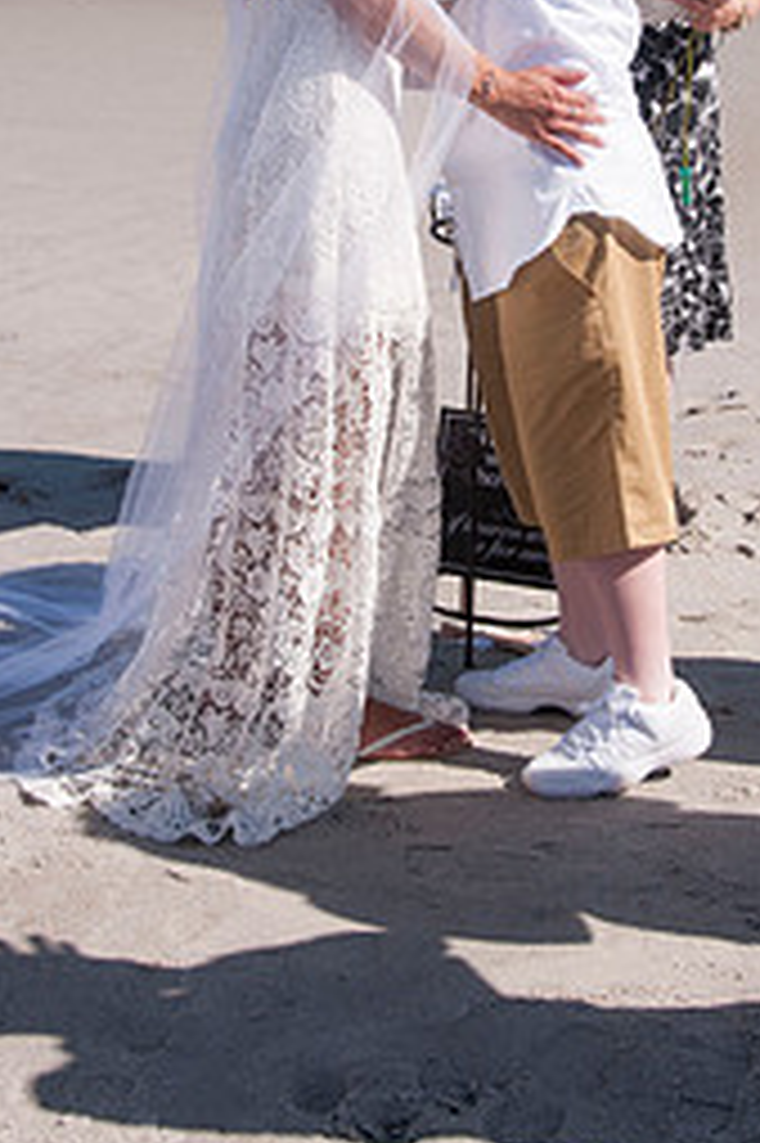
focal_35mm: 85
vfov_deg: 23.6
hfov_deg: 16.0
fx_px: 2695
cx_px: 483
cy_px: 230
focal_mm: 32
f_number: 13
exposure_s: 1/250
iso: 100
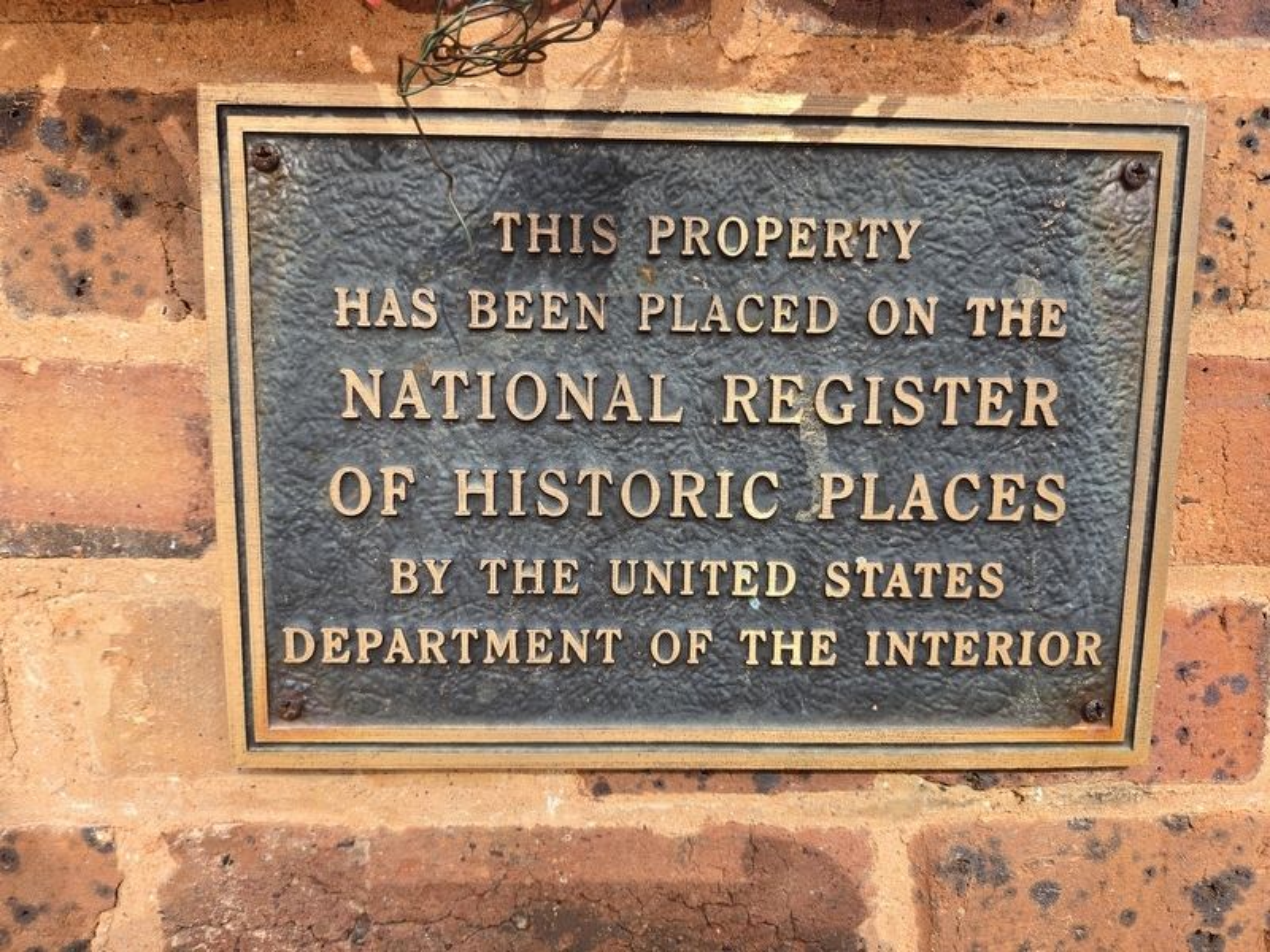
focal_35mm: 23
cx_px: 635
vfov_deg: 58.9
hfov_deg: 73.9
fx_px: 844
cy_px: 476
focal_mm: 5.4
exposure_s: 1/186
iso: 25
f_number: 1.8
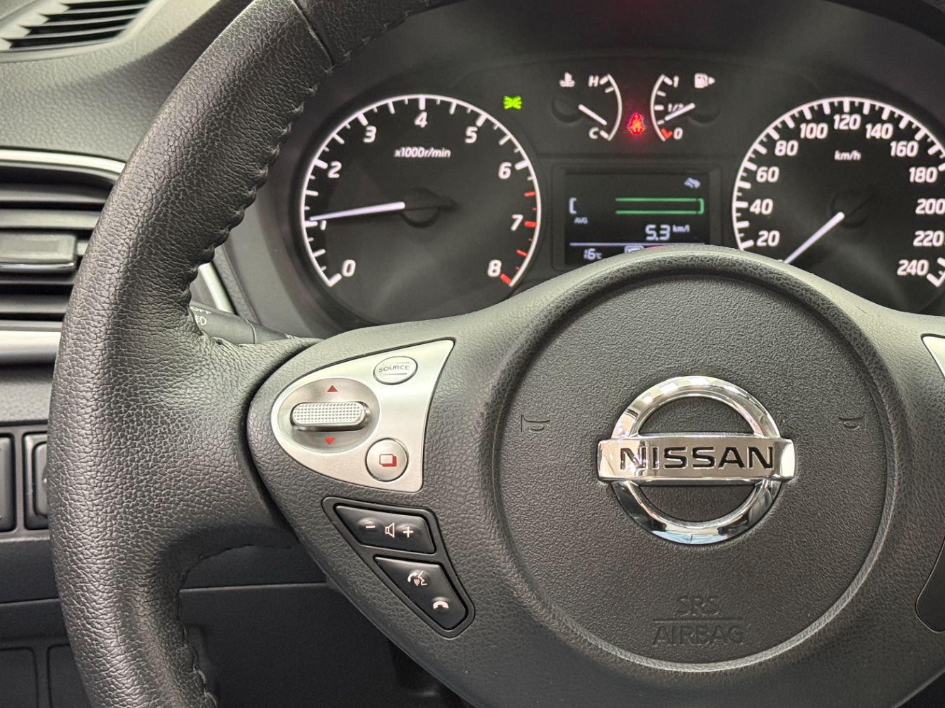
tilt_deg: -15.9
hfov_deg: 27.9
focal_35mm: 69
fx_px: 1884
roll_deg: -2.3
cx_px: 676
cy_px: 304
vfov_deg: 21.3
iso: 500
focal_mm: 6.76
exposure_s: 1/30
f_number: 1.78
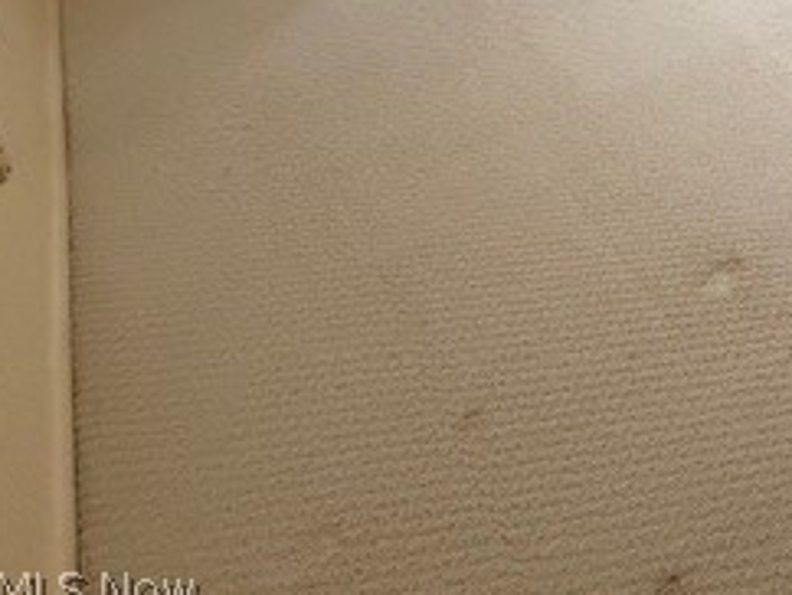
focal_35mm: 37
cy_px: -160
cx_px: 1031
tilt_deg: -20.2
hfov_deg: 34.8
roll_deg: +0.0
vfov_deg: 31.0
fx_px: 847
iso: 640
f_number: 2.2
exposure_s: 1/60
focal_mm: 2.22
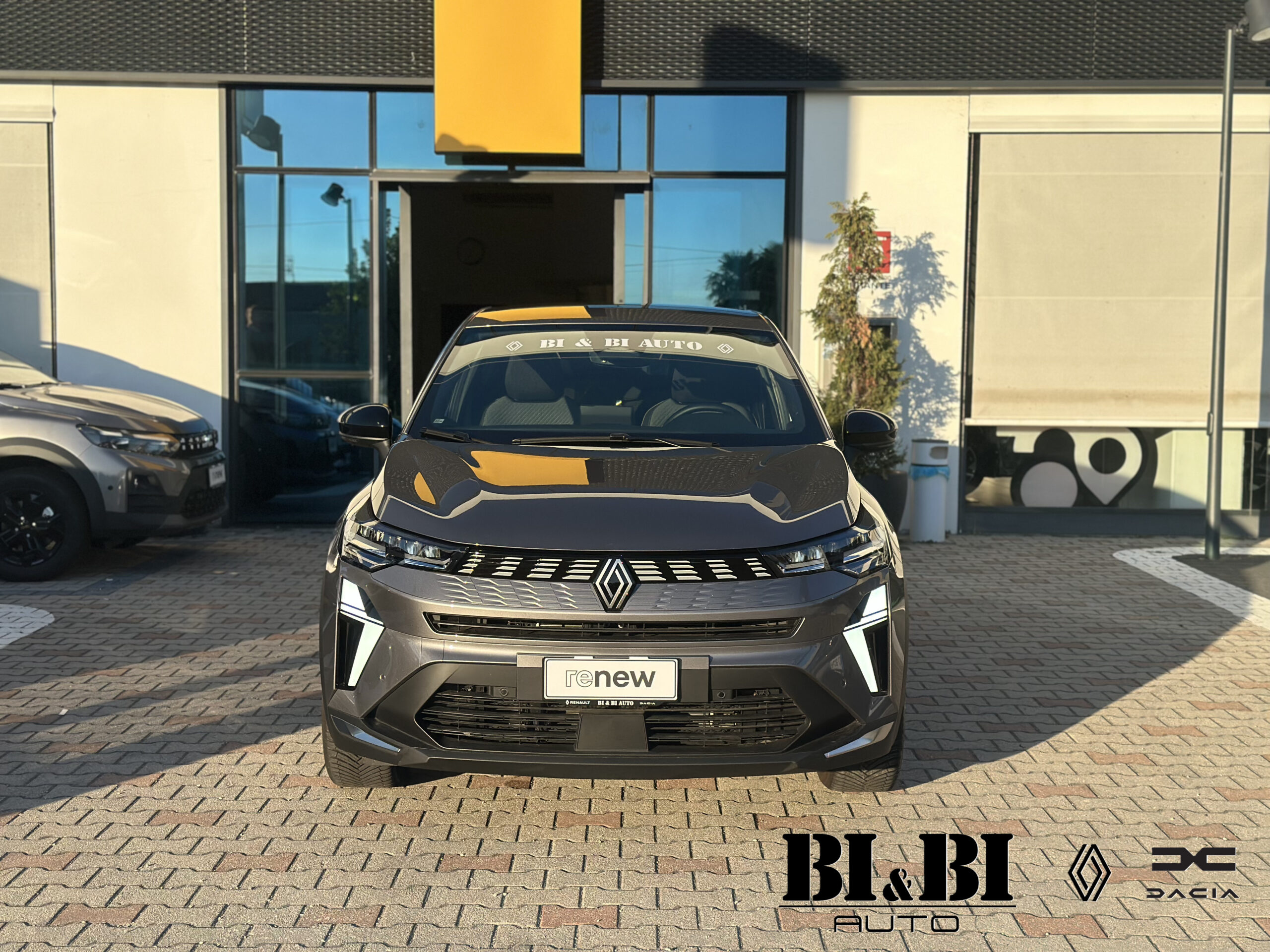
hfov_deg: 39.7
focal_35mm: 48
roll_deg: -1.0
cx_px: 635
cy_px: 476
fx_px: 1761
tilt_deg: -5.1
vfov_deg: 30.3
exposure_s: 1/3731
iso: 100
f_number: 1.78
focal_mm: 6.86
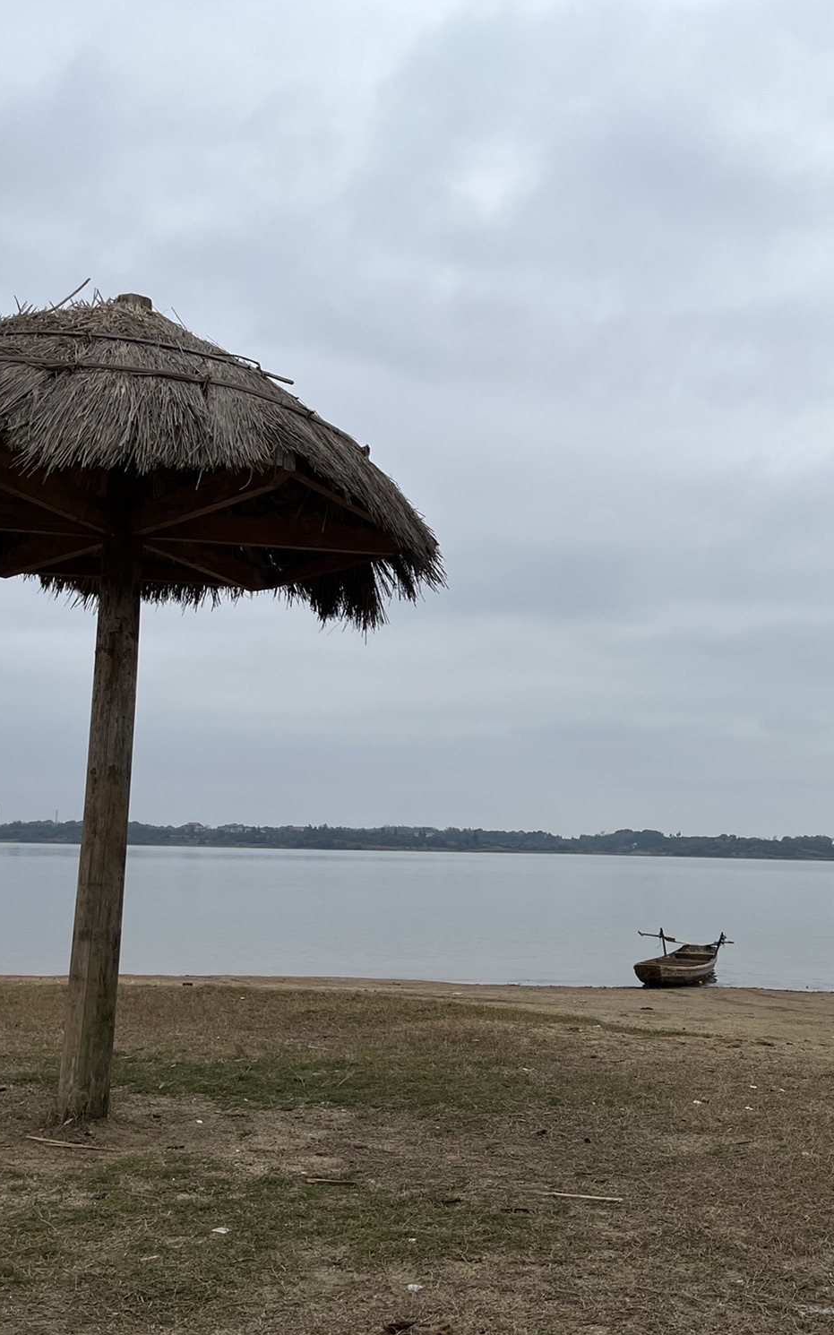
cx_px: 641
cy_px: 668
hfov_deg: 33.6
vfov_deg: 52.8
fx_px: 1346
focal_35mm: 37
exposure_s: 1/2222
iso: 50
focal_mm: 5.1
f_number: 1.6
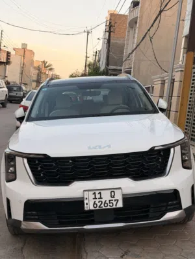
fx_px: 361
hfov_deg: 30.3
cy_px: 130
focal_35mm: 48
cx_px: 98
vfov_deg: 39.7
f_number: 1.78
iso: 64
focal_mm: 6.76
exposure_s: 1/243
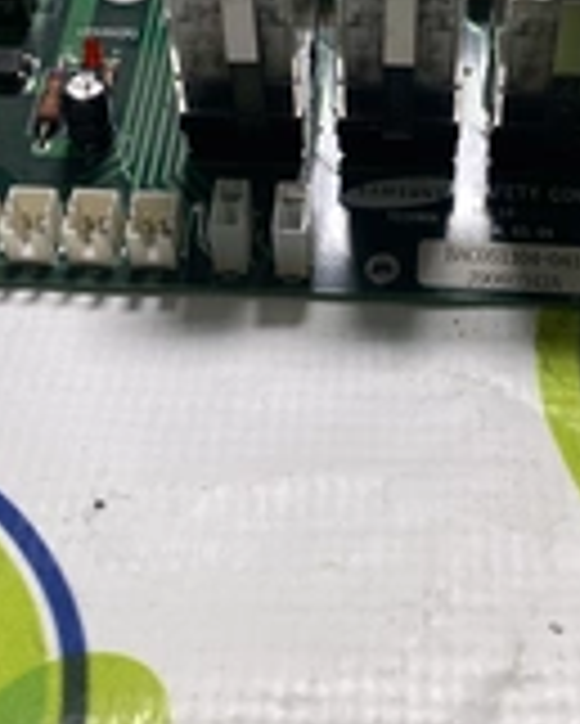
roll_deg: -1.3
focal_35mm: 63
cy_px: -4
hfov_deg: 24.1
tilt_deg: -30.3
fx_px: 1351
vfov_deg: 28.1
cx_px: 409
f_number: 1.8
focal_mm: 4.25
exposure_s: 1/120
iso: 32
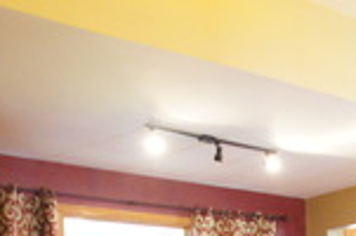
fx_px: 692
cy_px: 388
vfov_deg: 16.9
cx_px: 417
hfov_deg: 26.0
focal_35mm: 70
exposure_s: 1/10
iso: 1600
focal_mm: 11
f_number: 4.5
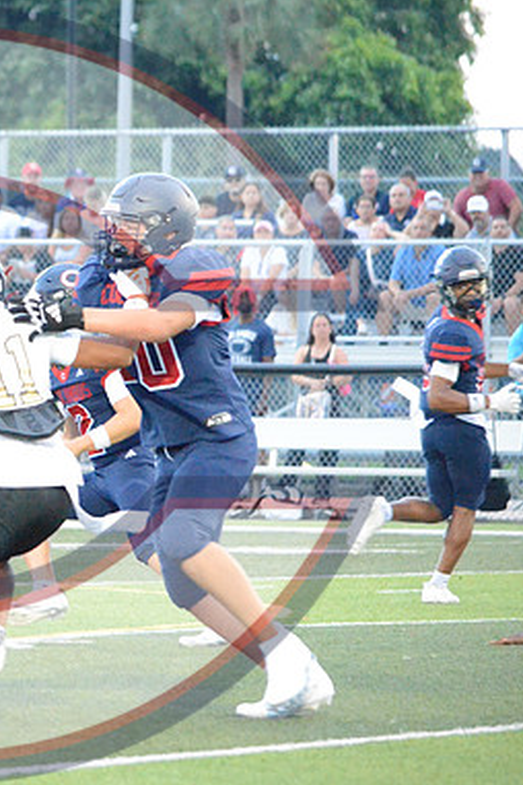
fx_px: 8188
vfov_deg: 5.5
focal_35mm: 376
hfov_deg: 3.7
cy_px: 394
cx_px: -64
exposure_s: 1/400
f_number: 5
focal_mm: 165
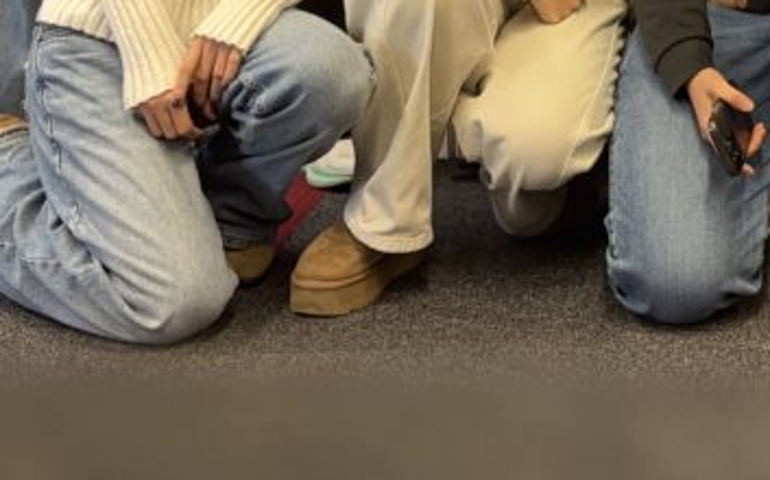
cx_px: 855
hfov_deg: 24.1
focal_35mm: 80
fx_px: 1677
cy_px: -288
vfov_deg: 14.9
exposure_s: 1/50
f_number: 1.6
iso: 100
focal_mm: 5.96
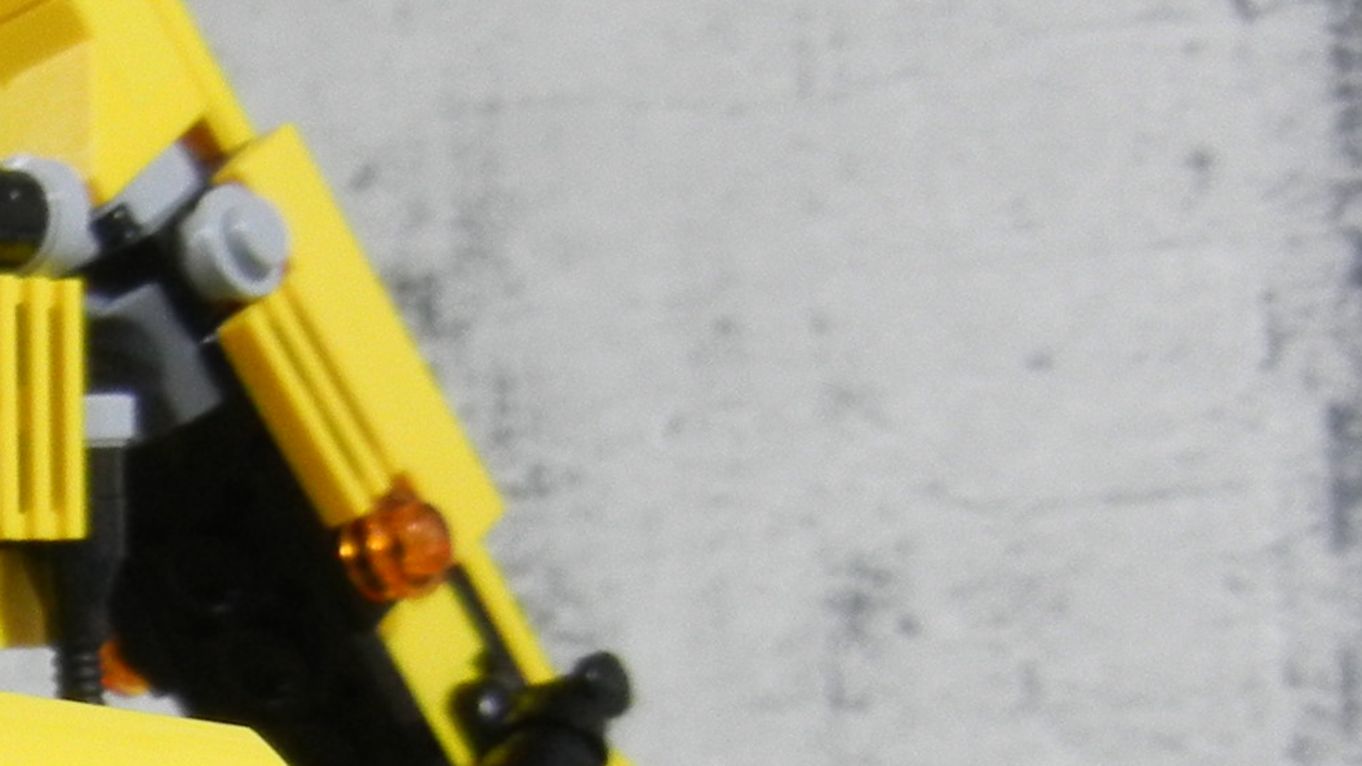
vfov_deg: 10.9
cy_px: 1094
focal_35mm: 108
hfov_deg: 17.3
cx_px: -841
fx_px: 3901
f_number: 3.5
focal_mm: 5.4
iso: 400
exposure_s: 1/46.5
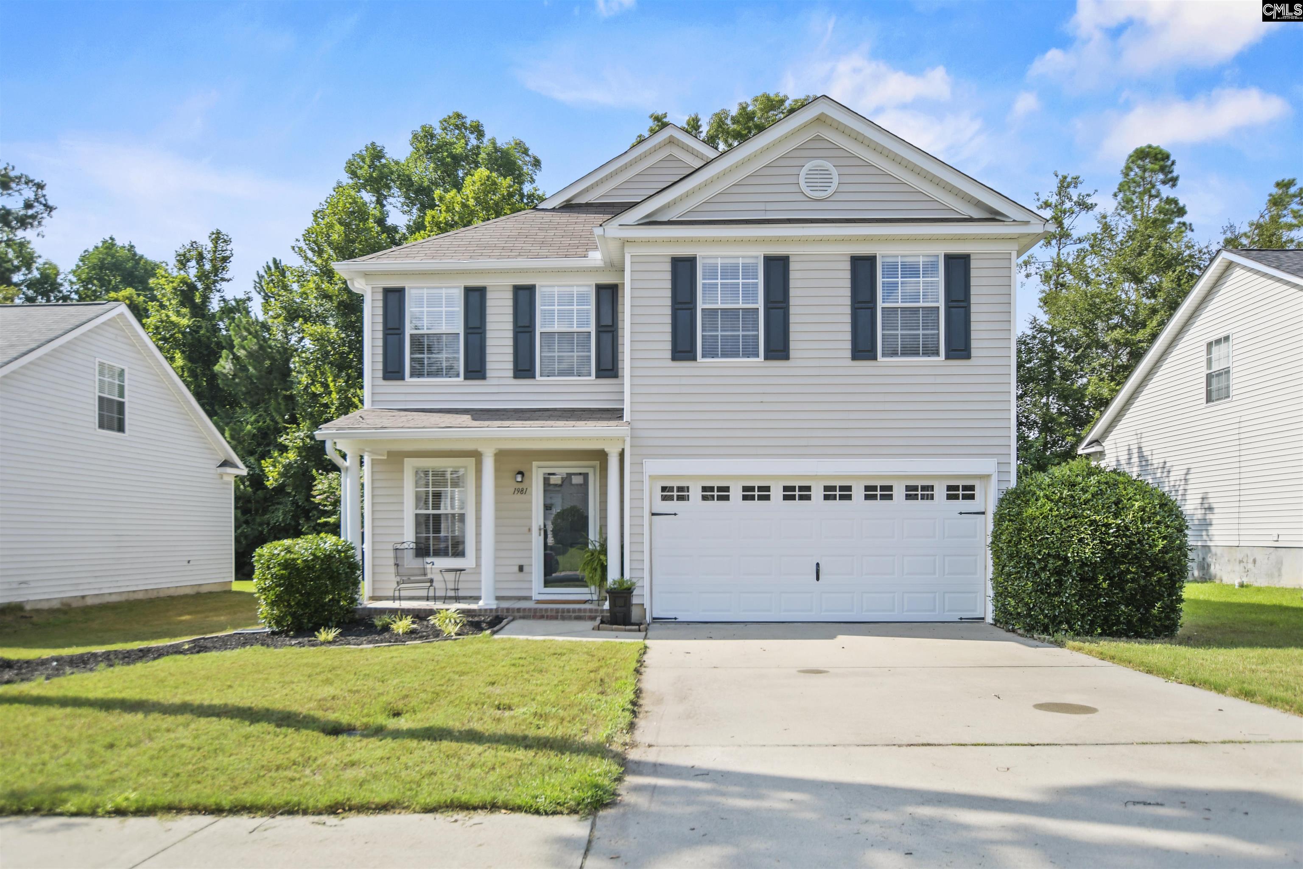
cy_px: 434
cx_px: 652
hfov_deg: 81.2
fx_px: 760
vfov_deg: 59.5
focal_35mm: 21
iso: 160
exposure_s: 1/800
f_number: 4
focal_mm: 14
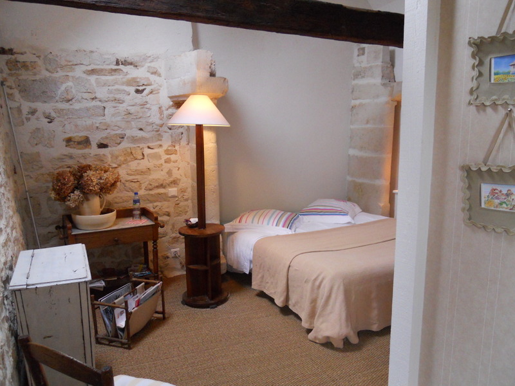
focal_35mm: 28
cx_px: 258
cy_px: 193
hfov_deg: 63.4
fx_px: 417
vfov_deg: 49.7
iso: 500
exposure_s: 1/125
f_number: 2.7
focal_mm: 5
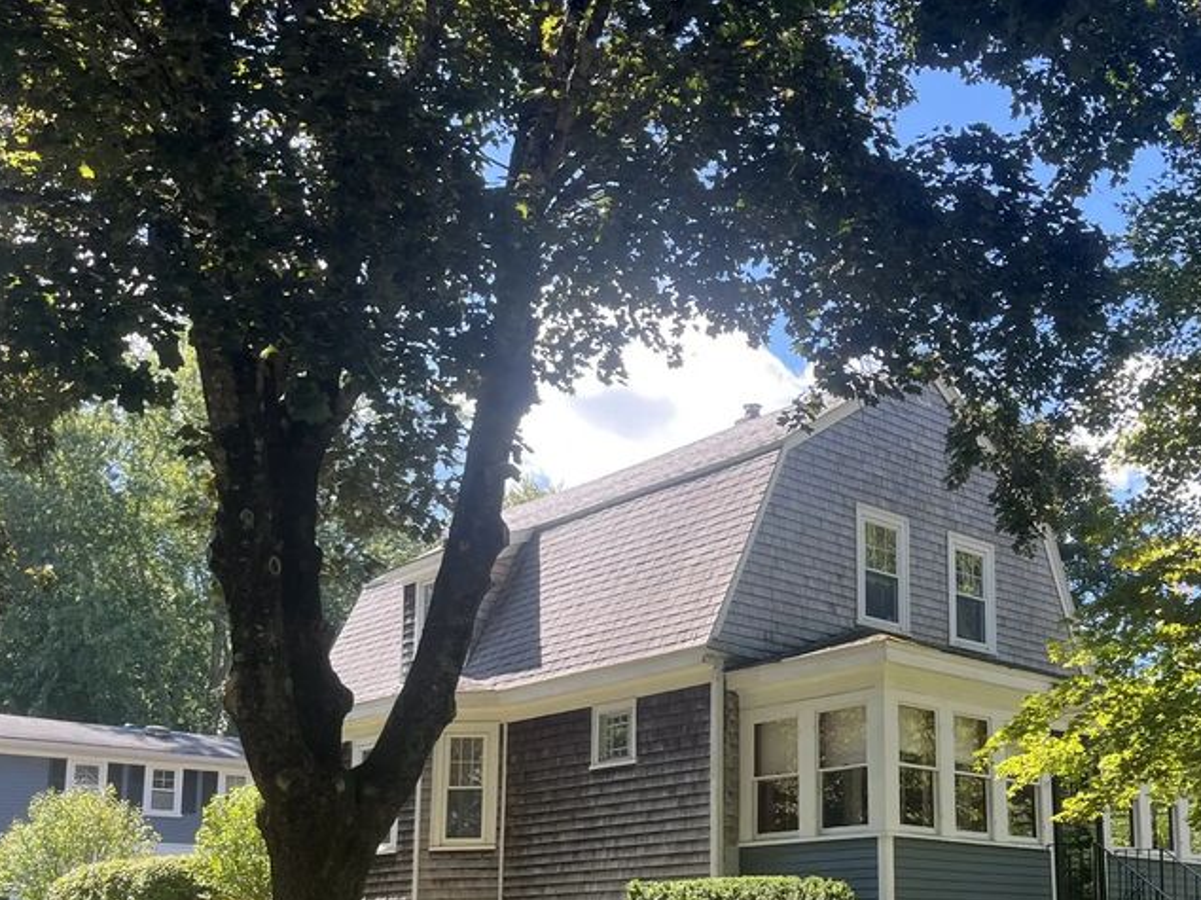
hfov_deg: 44.3
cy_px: 726
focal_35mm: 42
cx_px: 769
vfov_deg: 33.3
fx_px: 1457
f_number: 1.6
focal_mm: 5.1
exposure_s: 1/558
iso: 50
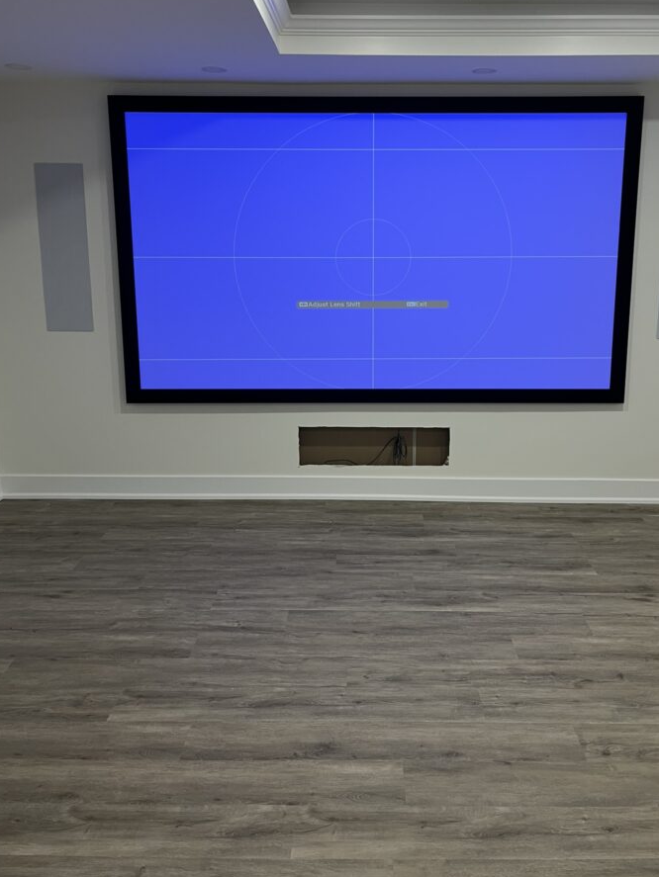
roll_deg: -0.3
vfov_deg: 59.7
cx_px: 368
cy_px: 375
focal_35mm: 30
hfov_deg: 46.7
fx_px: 761
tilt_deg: -10.8
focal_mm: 5.1
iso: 100
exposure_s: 1/60
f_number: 1.6
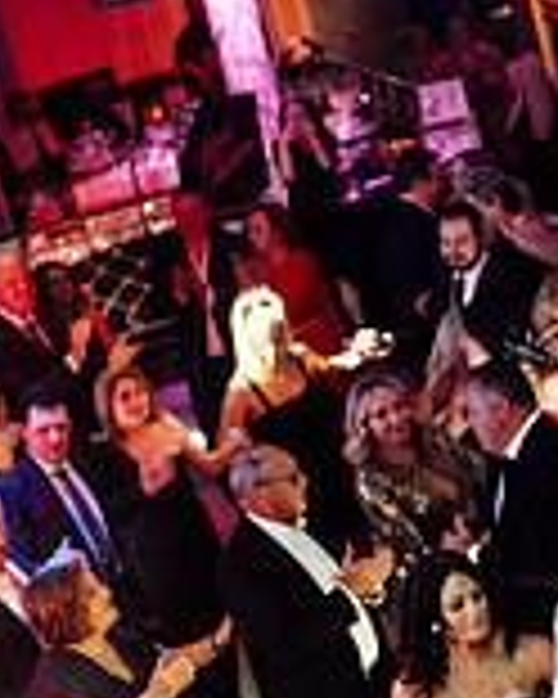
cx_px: 657
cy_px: 651
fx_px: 2539
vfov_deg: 15.4
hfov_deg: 12.3
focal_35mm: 123
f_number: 2.8
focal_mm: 35
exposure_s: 1/200
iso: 2500
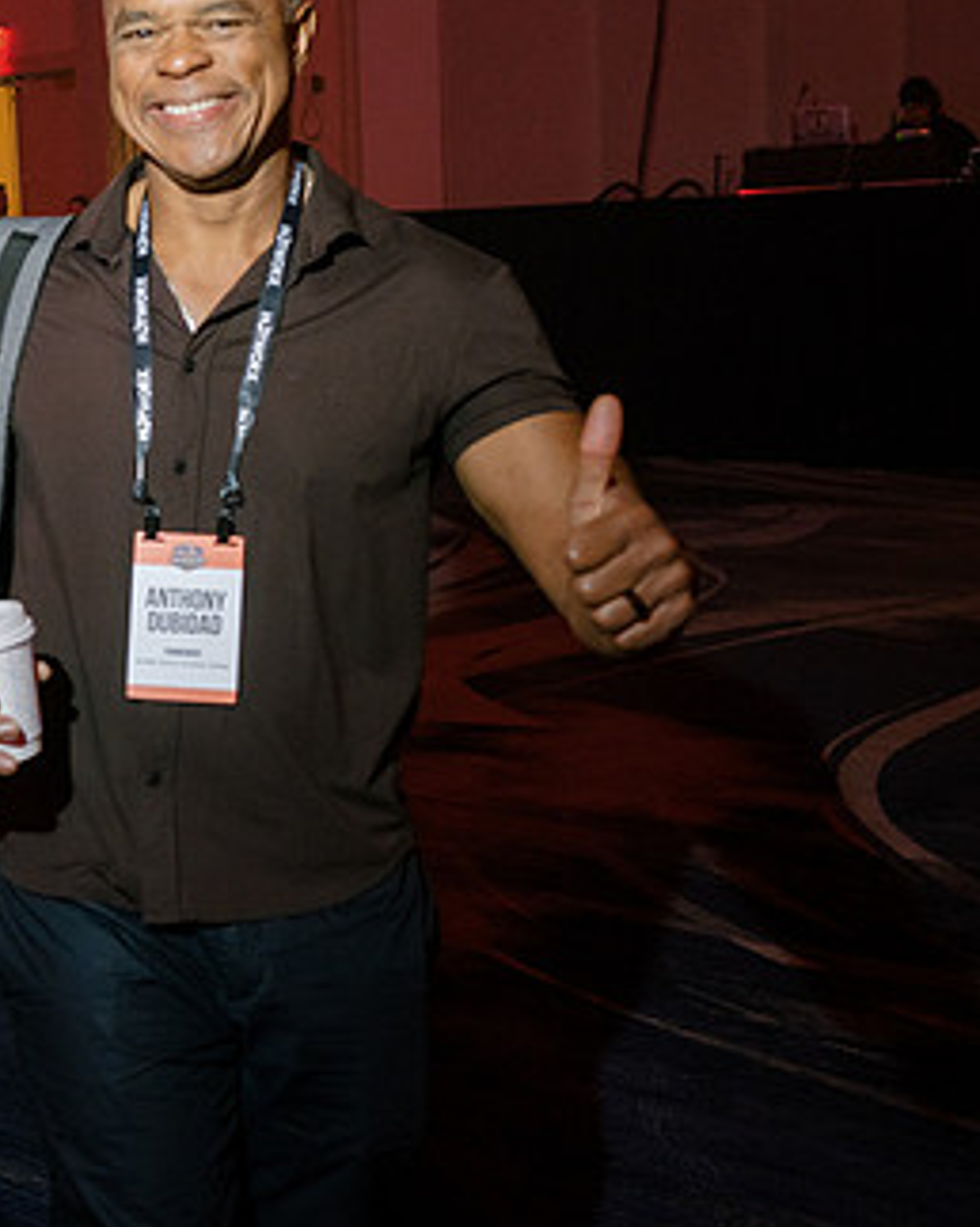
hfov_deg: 24.6
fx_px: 2141
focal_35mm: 59
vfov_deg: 31.9
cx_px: -8
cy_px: 503
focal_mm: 35
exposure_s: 1/160
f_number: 4
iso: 1250
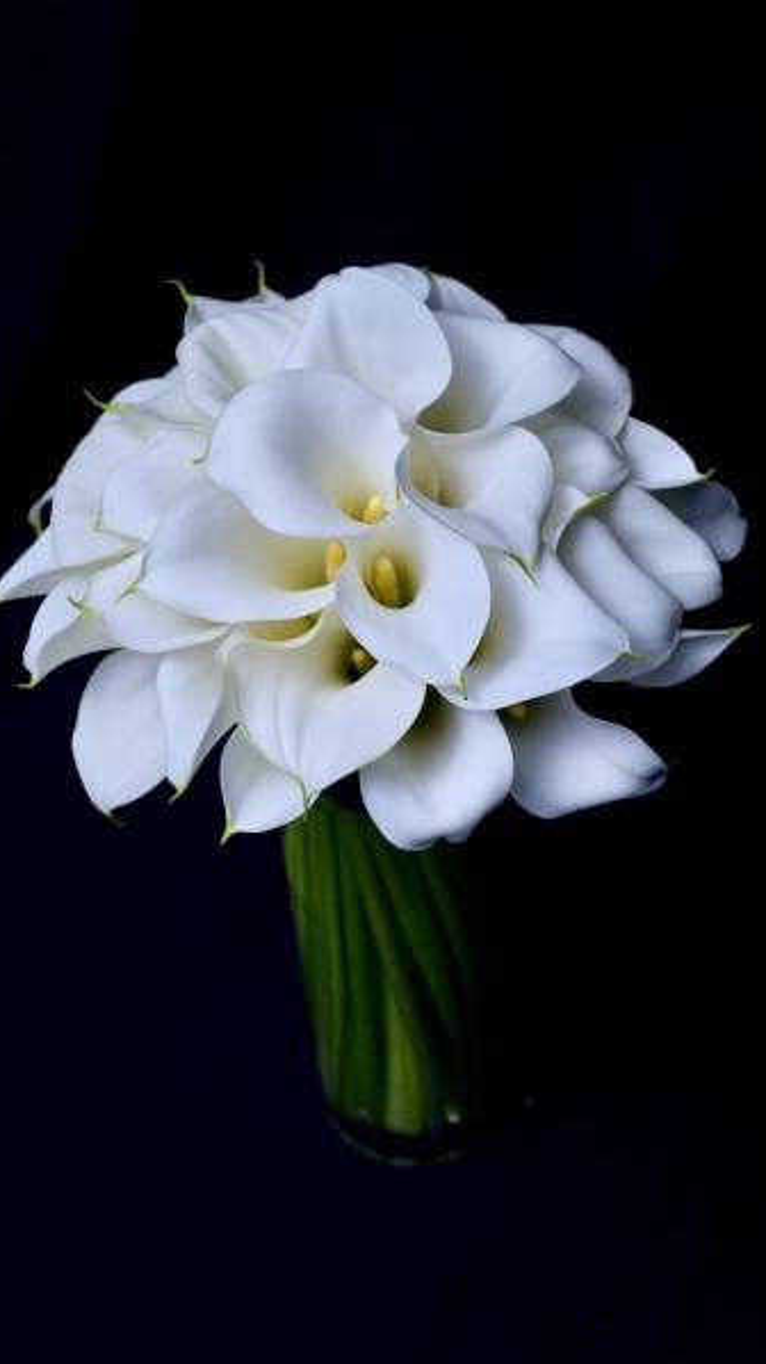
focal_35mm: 41
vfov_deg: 49.4
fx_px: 1482
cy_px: 682
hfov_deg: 29.0
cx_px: 376
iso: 1600
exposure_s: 1/125
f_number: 7.1
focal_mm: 39
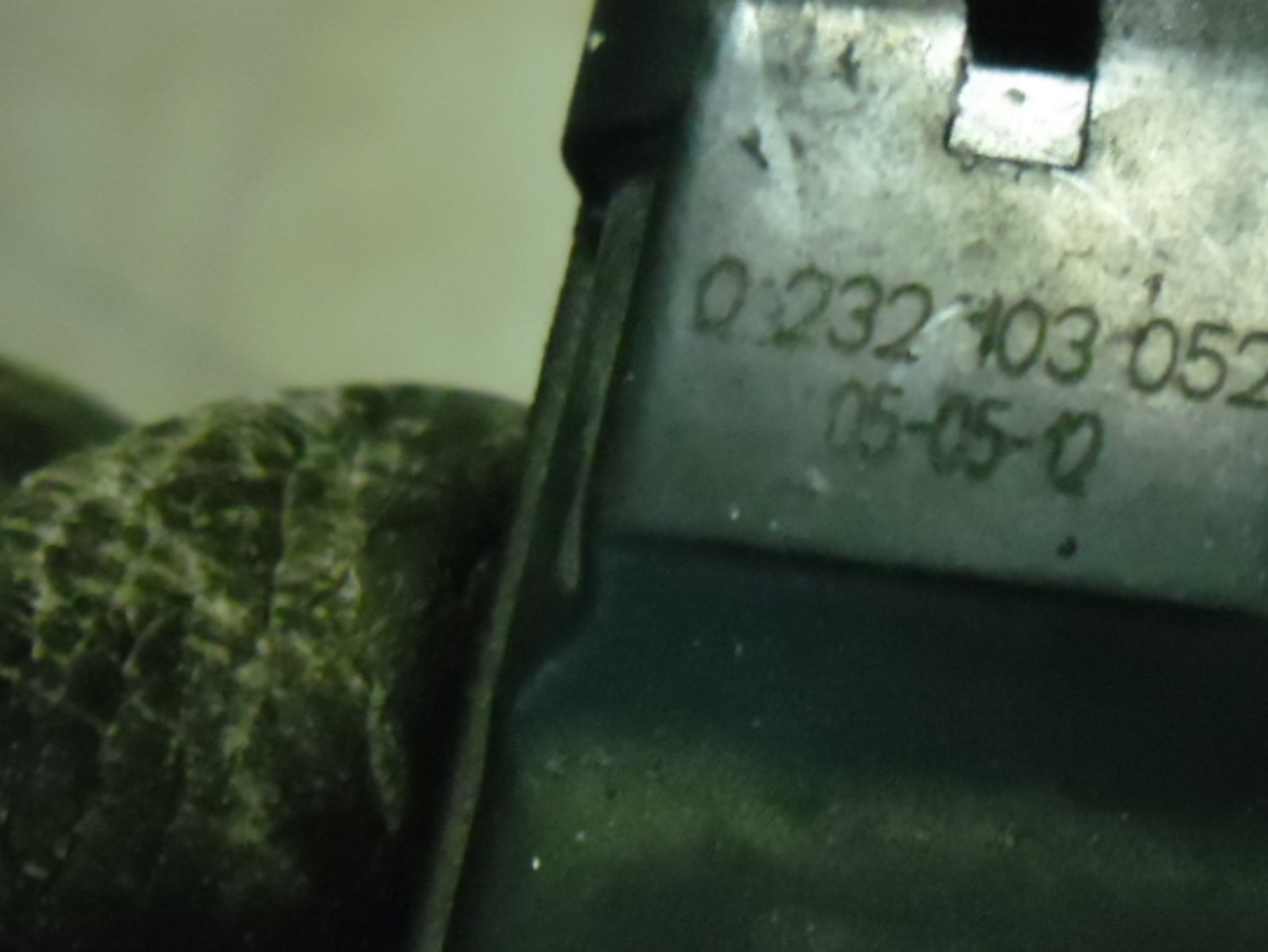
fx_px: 1869
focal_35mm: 51
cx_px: 1100
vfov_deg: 28.4
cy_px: 320
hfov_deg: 35.6
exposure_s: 1/22
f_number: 3.5
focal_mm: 4.9
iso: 800
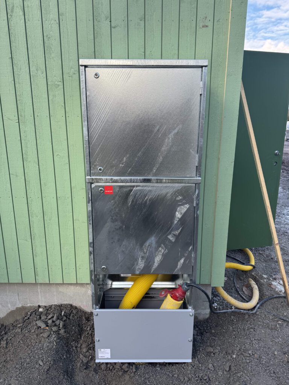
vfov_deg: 71.6
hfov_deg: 56.8
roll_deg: -0.2
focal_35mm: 24
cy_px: 192
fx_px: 267
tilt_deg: -13.4
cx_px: 144
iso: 80
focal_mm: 6.76
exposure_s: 1/671
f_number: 1.78
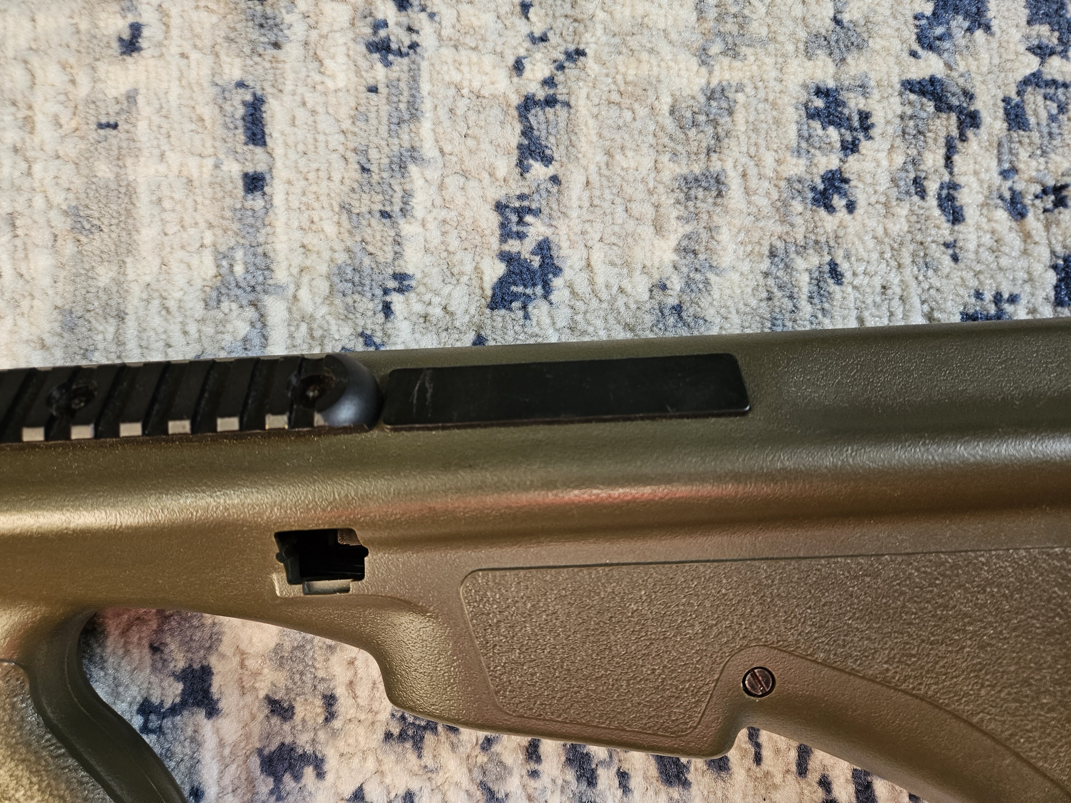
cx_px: 536
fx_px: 712
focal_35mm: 23
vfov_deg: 58.9
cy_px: 402
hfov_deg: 73.9
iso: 250
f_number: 1.8
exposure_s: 1/100
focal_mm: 5.4
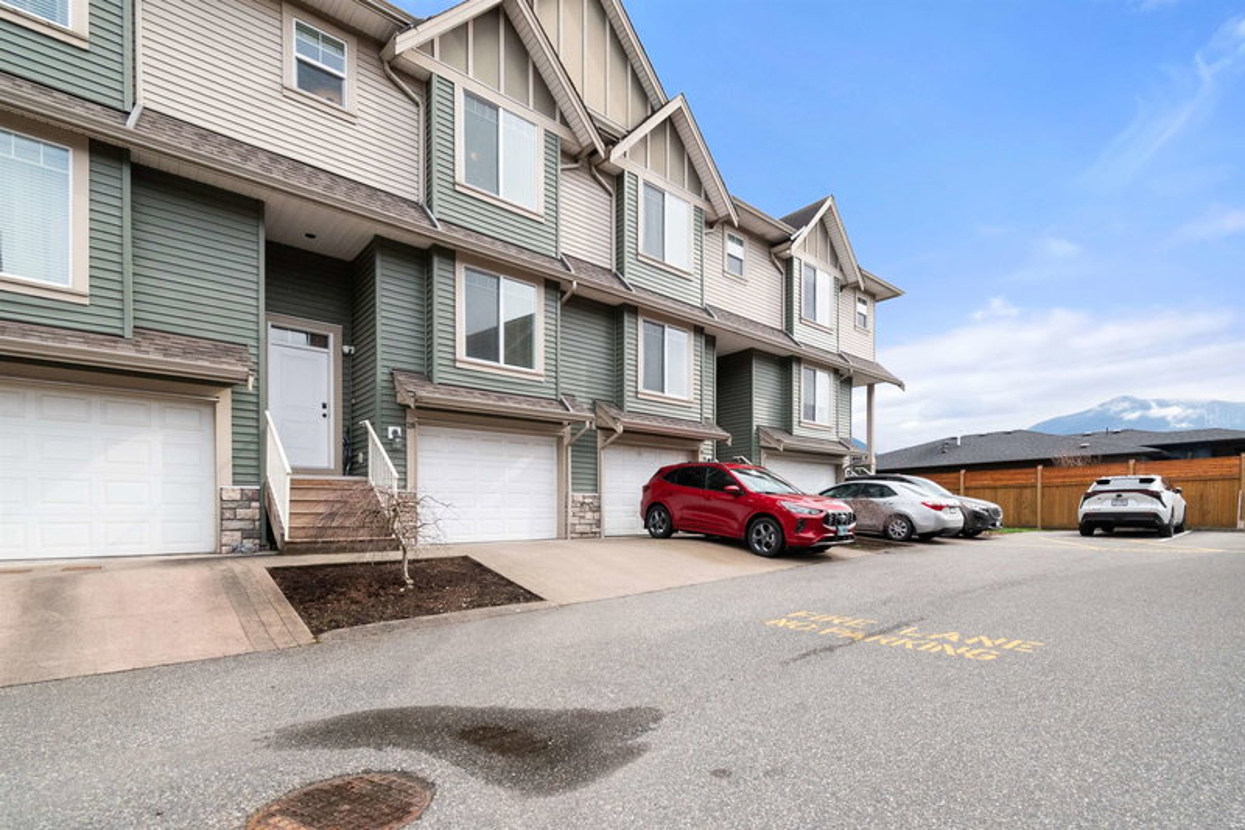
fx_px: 519
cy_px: 415
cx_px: 622
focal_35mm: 15
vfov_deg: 77.3
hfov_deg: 100.4
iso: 200
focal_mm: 10
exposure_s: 1/1000
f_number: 7.1
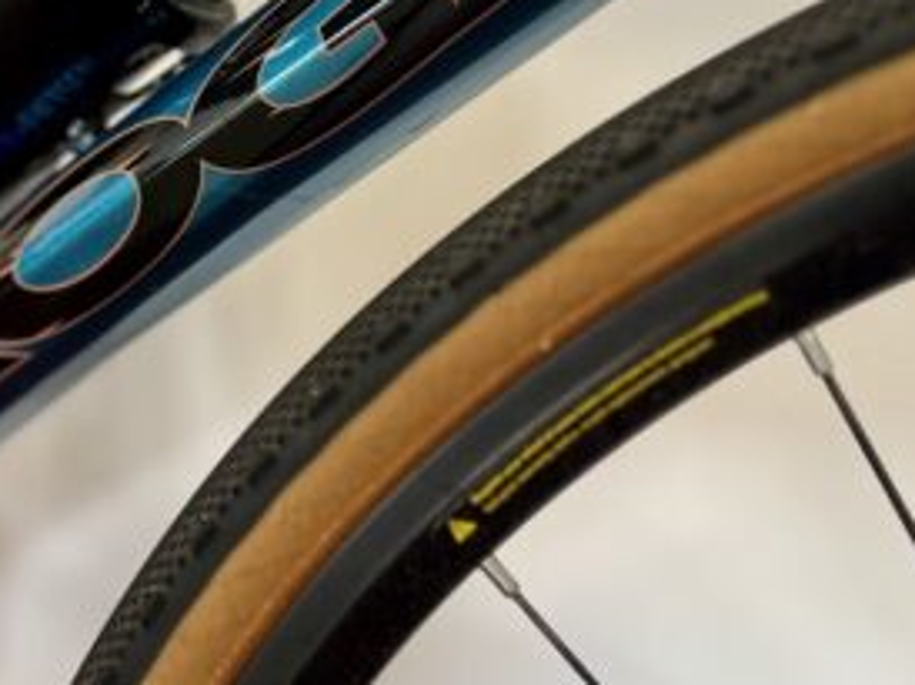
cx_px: 170
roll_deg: -11.7
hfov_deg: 32.8
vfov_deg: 25.4
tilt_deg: -14.8
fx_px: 1505
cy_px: 180
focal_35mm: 57
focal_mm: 5.1
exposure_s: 1/100
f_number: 1.6
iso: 125
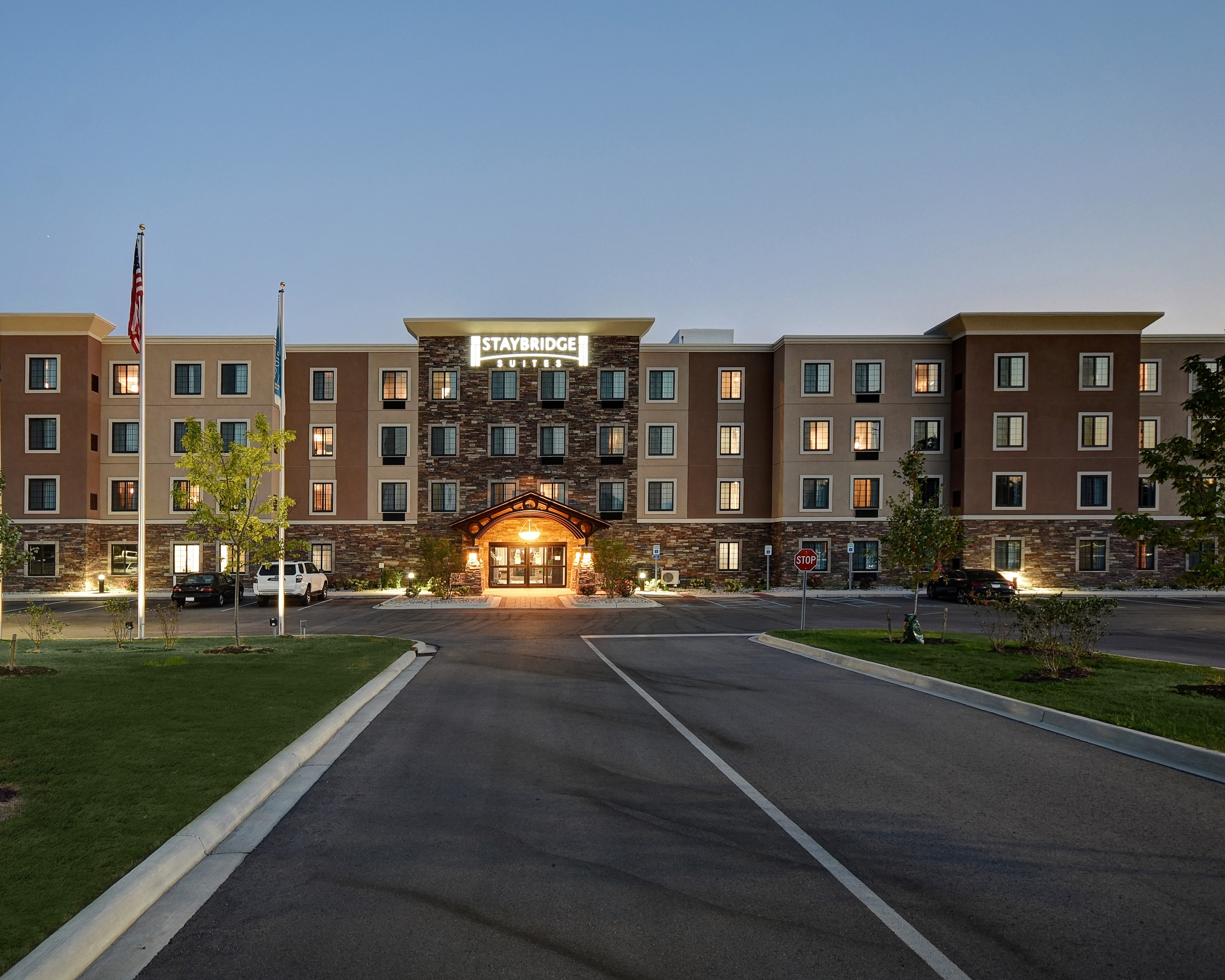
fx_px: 834
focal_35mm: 23
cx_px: 521
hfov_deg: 72.2
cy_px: 425
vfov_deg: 60.7
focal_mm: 12
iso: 250
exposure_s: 1/1.67
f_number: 7.1
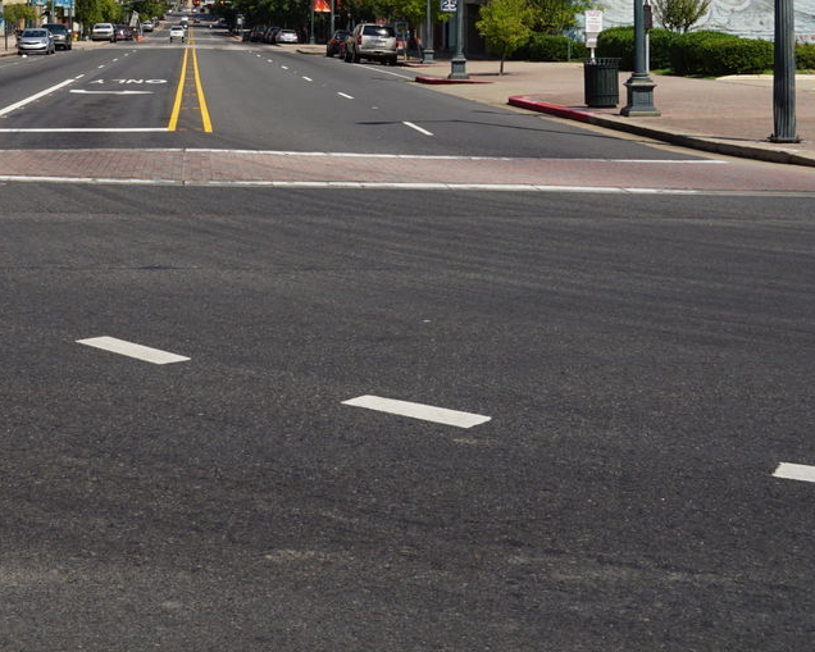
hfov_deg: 27.5
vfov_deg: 21.5
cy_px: -45
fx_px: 1640
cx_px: 191
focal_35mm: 68
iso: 100
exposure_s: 1/200
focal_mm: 16
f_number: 11
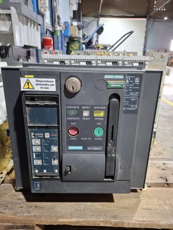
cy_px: 115
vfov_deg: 73.9
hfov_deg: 58.9
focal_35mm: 23
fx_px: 153
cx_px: 86
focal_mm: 5.54
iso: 320
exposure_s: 1/33
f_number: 1.8
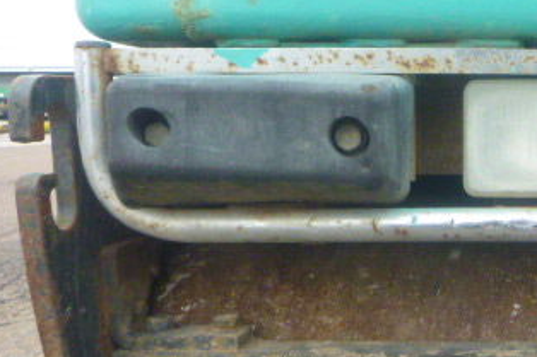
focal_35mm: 53
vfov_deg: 25.3
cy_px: 241
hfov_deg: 34.2
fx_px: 790
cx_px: 537
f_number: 9
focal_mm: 4.5
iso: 400
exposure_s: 1/500
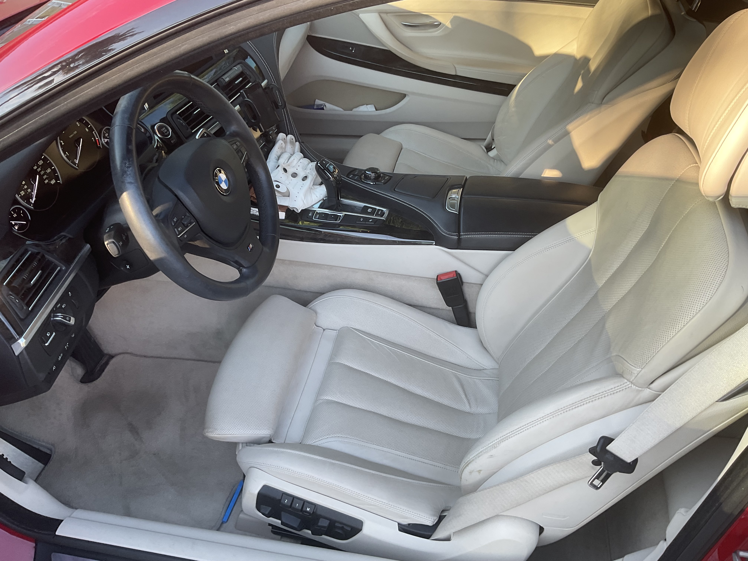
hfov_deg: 61.7
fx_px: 627
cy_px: 280
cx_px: 374
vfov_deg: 48.2
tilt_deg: -38.0
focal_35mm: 29
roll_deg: +4.3
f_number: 1.8
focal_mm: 3
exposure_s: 1/120
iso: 32
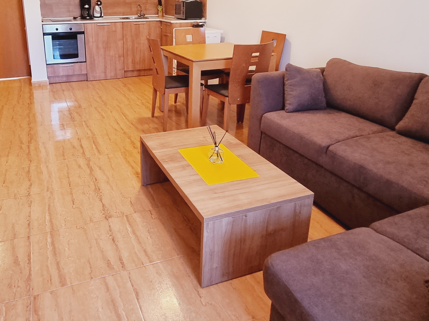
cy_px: 89
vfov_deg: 51.3
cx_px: 158
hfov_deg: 66.2
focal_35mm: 26
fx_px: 322
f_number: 2.2
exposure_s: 1/33
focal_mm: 2.2
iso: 320
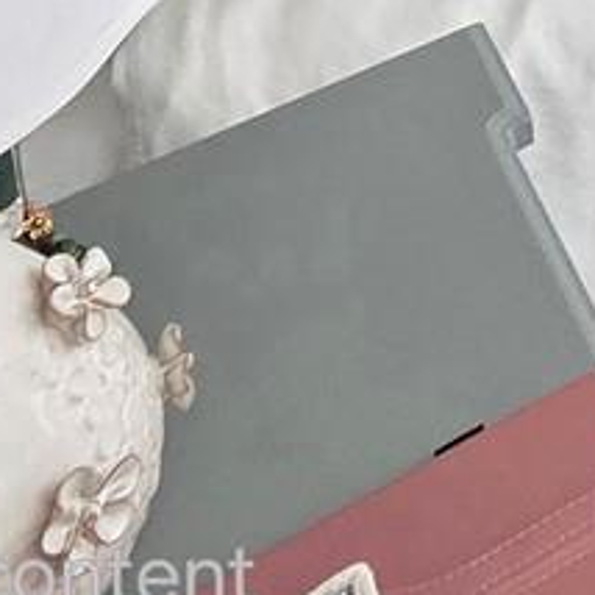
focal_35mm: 86
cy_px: -1004
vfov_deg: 12.7
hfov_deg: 13.3
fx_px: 1672
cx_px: 1521
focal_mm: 2.2
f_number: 2.2
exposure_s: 1/120
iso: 250
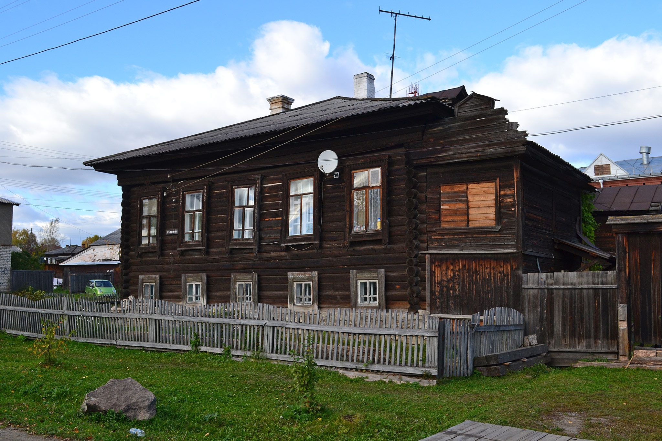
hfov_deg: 53.1
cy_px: 220
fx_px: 662
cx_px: 331
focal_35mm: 36
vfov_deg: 36.9
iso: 400
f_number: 10
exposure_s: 1/200
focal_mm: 24
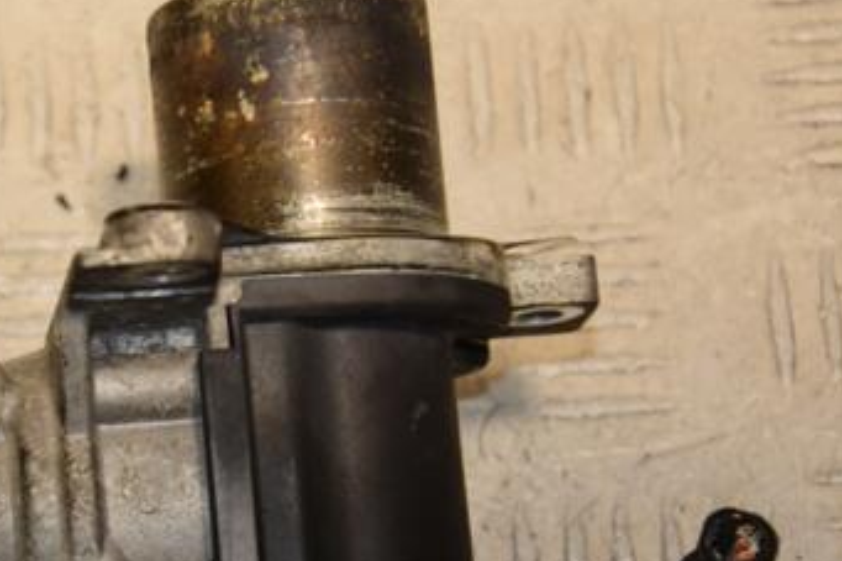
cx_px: 153
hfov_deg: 11.1
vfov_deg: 7.4
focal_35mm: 185
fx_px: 4325
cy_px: 398
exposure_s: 1/200
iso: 800
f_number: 5.6
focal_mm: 70
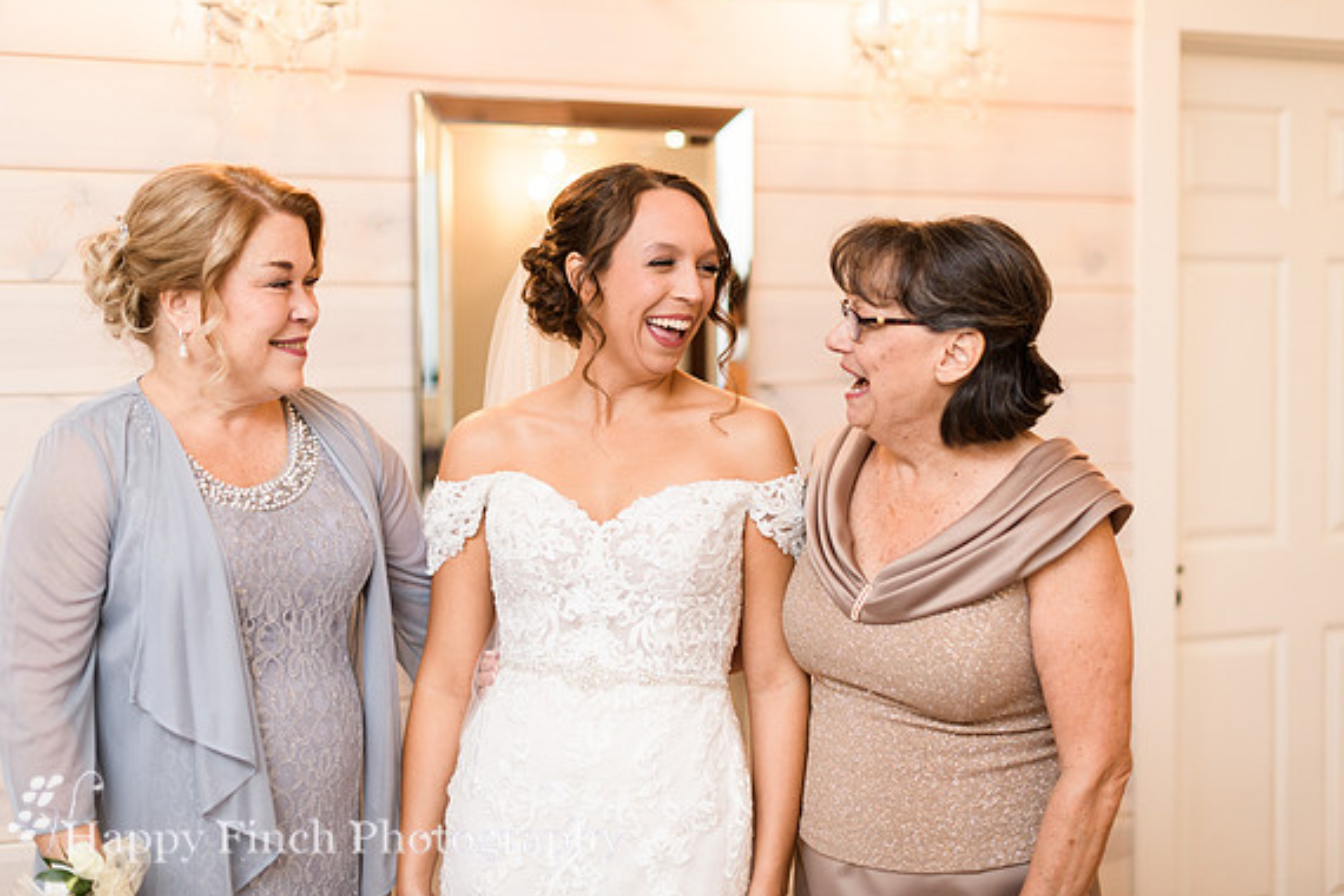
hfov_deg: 38.2
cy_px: 434
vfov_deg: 26.0
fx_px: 1941
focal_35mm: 52
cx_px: 680
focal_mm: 50
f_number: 1.8
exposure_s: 1/160
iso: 400
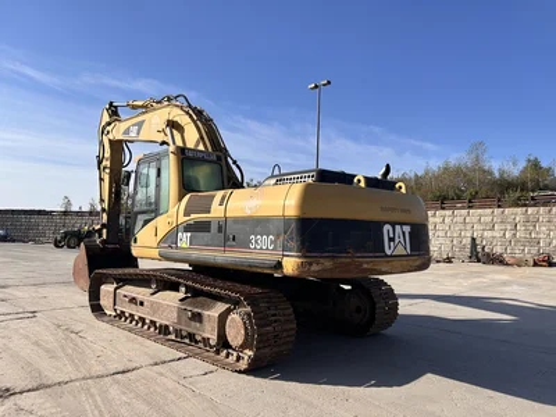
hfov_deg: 67.3
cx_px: 278
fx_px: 418
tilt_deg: +3.8
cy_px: 208
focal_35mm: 26
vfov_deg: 53.1
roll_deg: +0.0
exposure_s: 1/4630
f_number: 1.5
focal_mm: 5.7
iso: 50
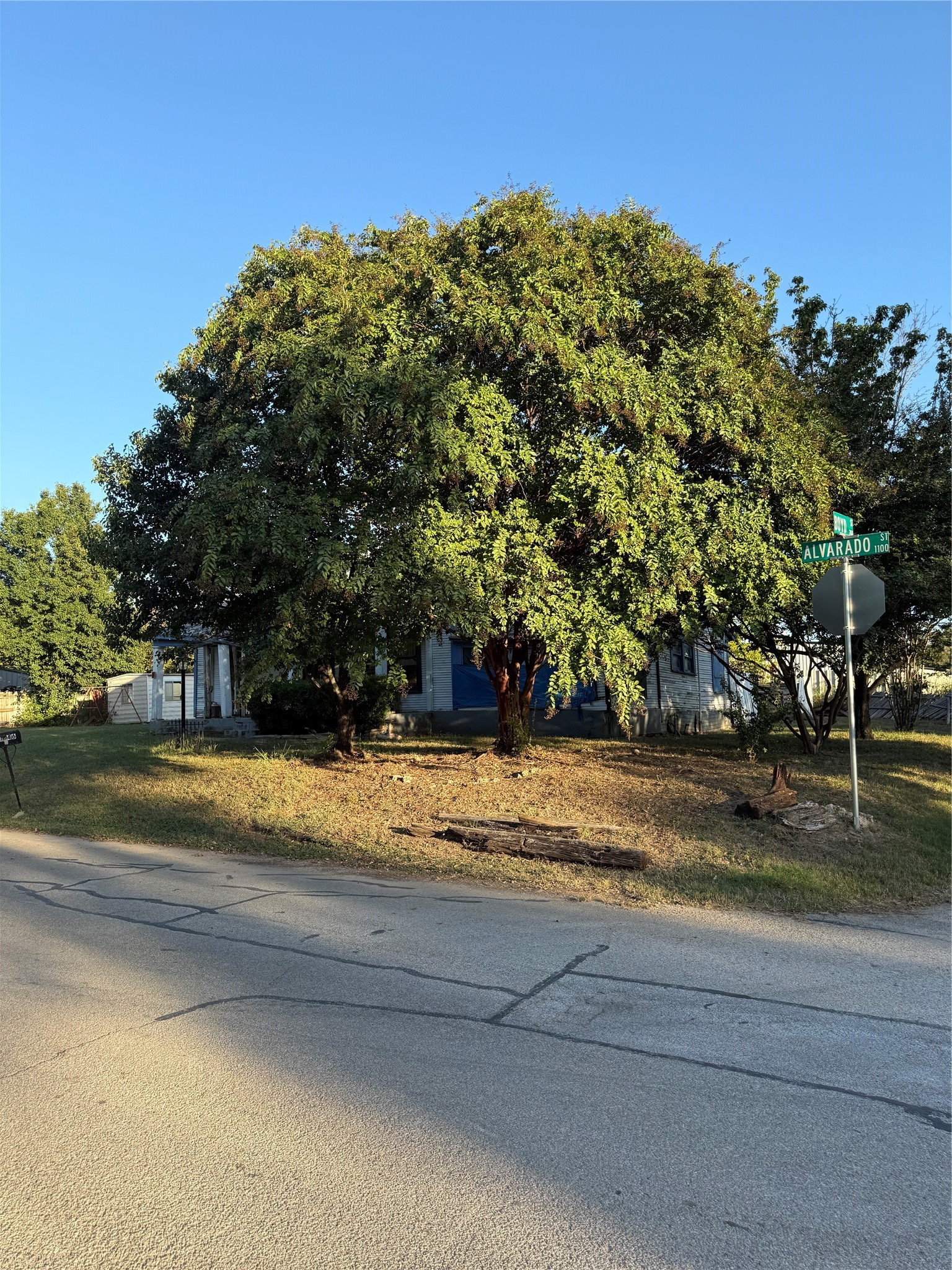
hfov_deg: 56.8
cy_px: 635
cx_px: 476
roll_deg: +0.8
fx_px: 880
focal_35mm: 24
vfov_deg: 71.6
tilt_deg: +5.6
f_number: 1.78
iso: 80
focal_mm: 6.76
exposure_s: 1/1091
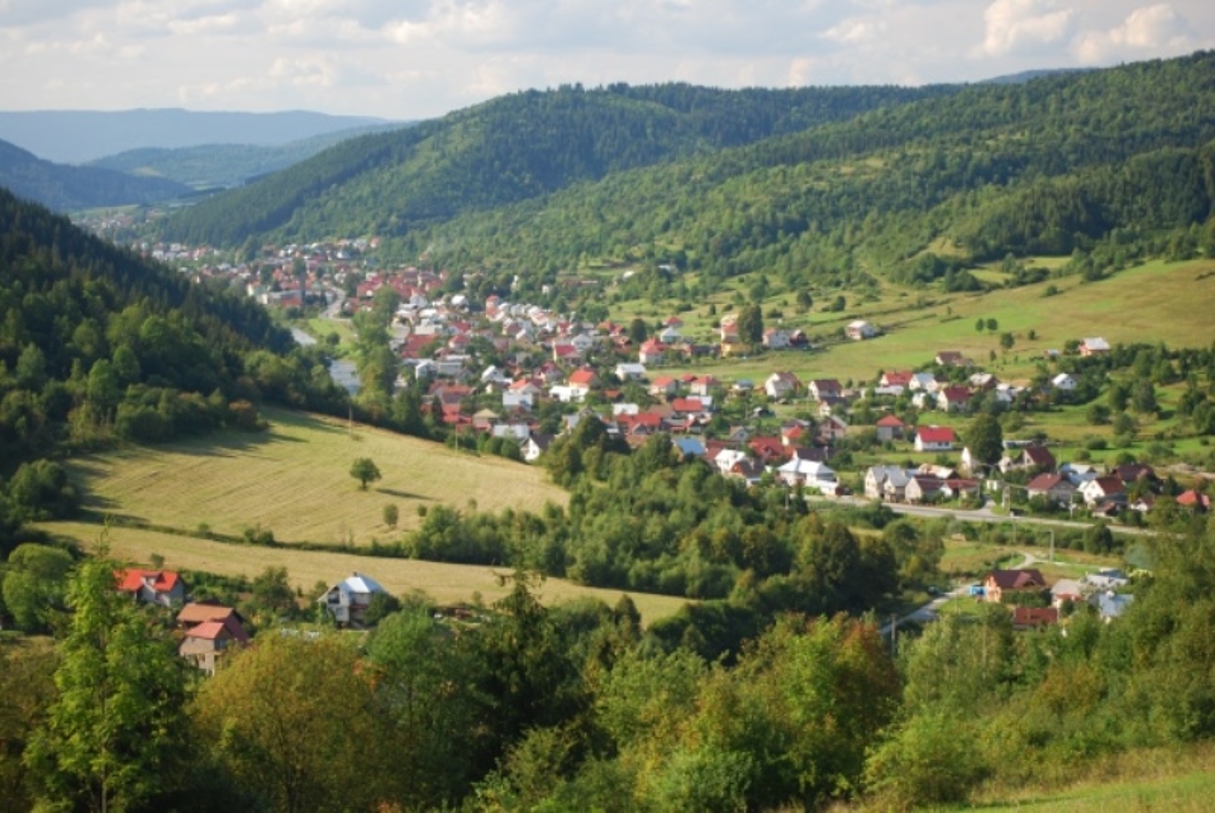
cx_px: 608
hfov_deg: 24.6
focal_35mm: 82
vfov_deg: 16.6
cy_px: 406
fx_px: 2787
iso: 200
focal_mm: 55
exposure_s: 1/160
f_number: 4
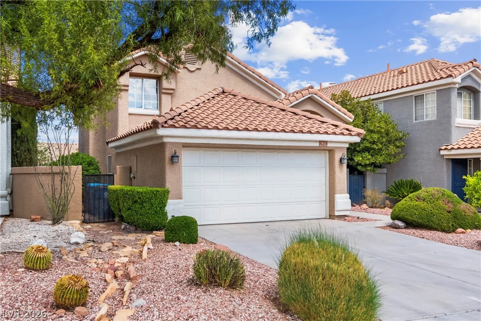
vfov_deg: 40.0
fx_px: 441
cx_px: 240
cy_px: 160
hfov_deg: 57.2
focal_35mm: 33
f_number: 3.5
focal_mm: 22
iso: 400
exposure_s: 1/640
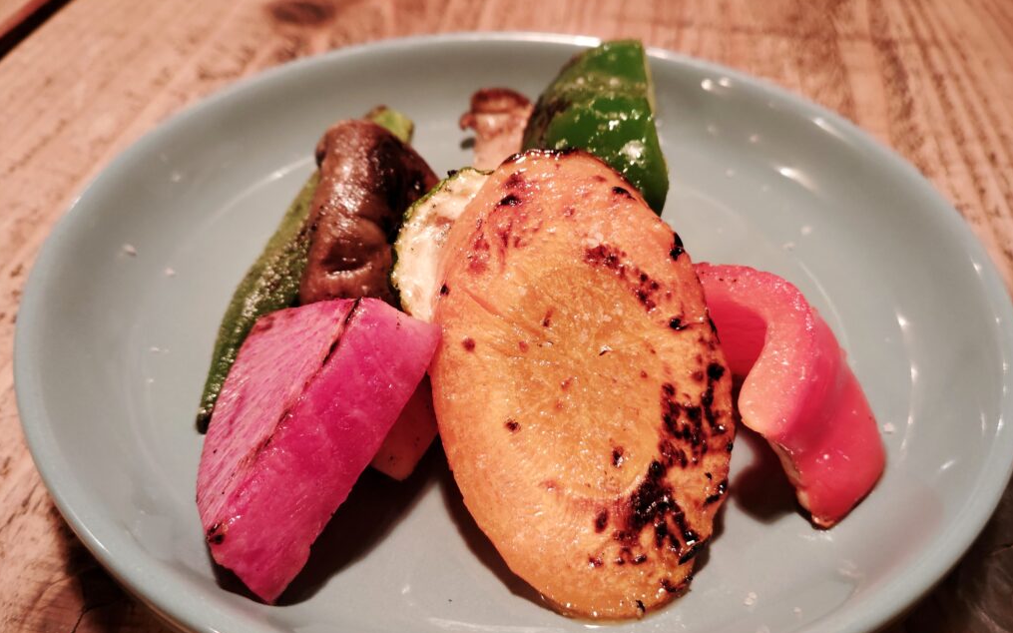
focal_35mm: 30
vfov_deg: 41.8
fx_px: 828
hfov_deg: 62.9
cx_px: 508
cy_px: 345
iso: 1533
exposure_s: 1/25
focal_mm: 4.22
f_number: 1.8
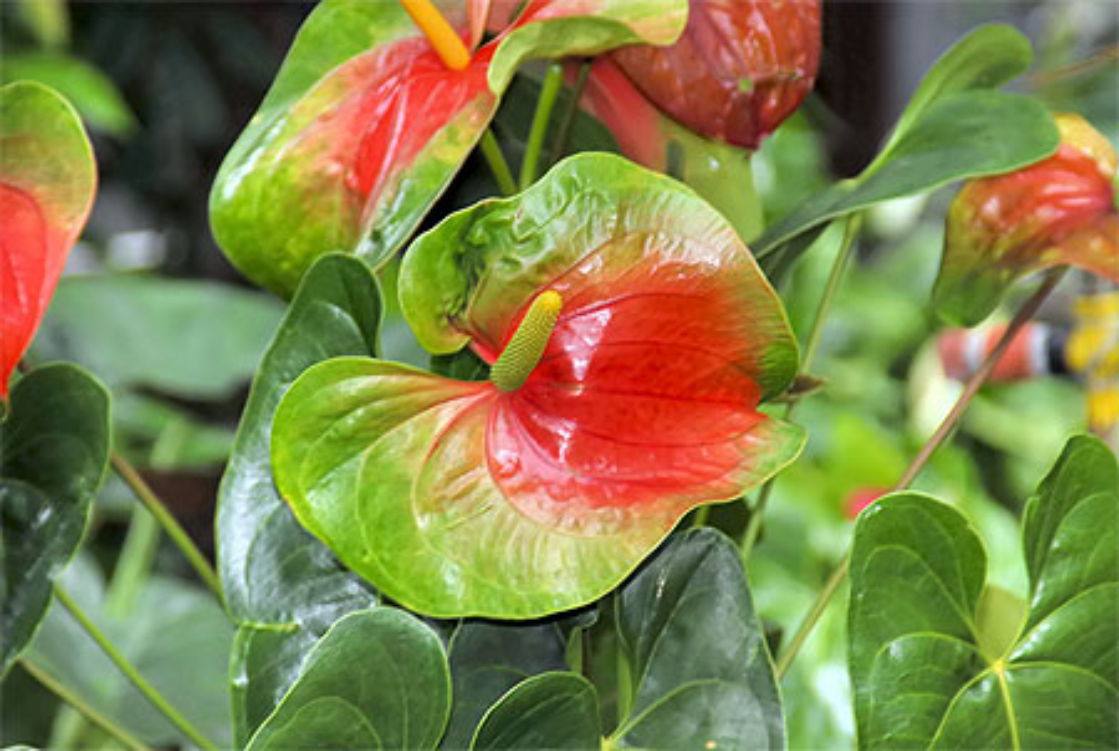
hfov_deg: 6.9
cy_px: 376
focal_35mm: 300
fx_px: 9343
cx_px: 560
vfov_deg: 4.6
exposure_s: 1/60
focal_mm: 200
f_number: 6.3
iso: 100
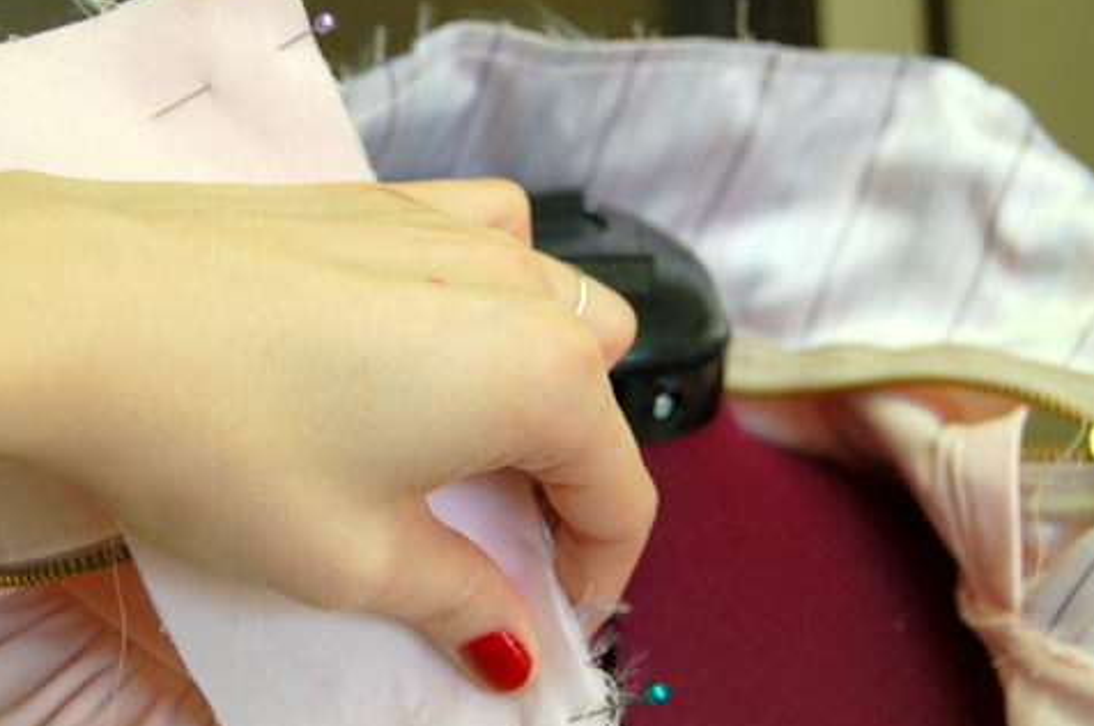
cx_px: 460
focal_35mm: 59
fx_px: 1779
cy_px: 355
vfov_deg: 23.1
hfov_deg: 34.1
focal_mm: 31
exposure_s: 1/80
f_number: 4.5
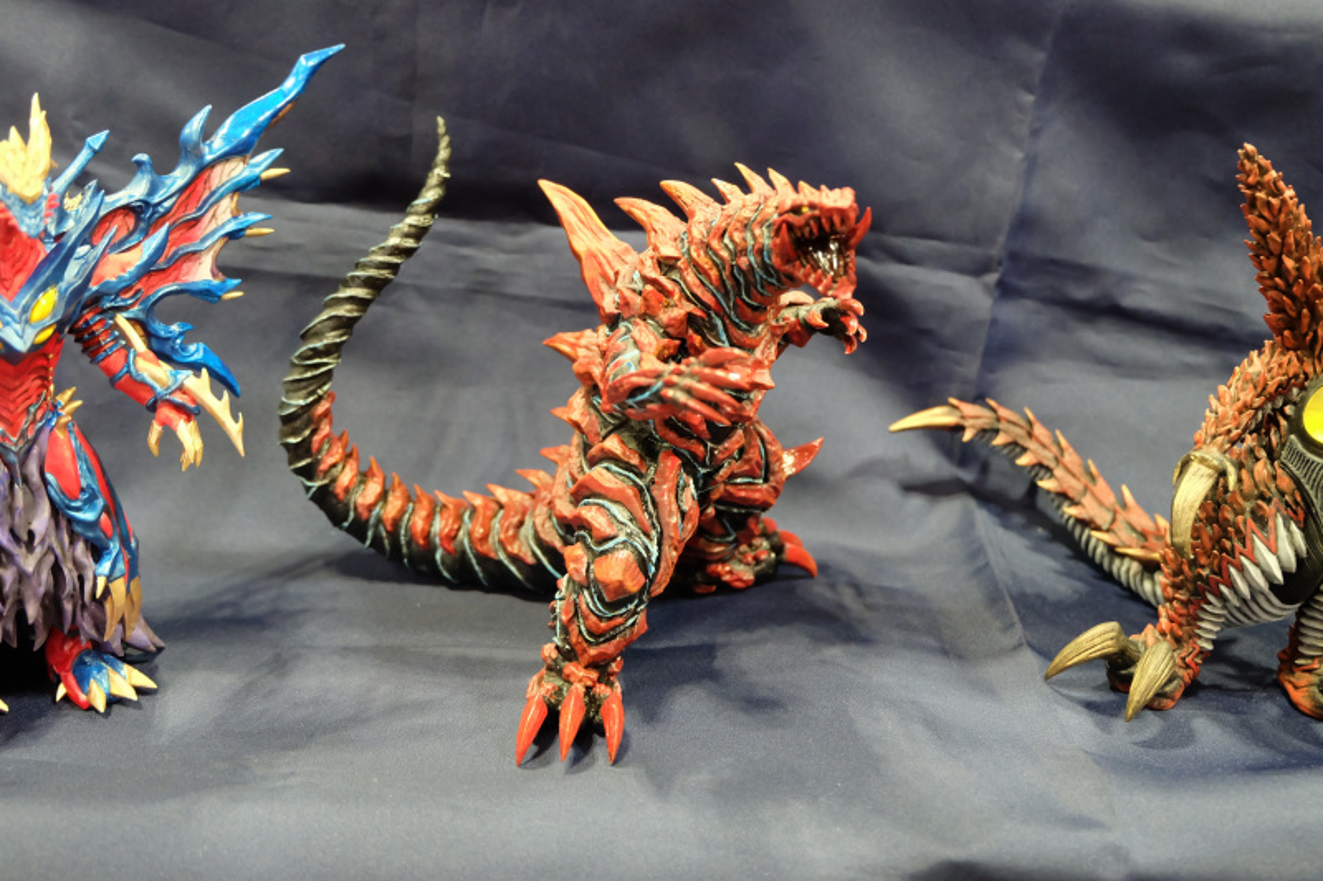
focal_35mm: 35
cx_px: 662
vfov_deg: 37.8
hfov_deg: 54.4
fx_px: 1286
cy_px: 440
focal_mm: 23.2
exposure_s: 1/28
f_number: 4.2
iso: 3200
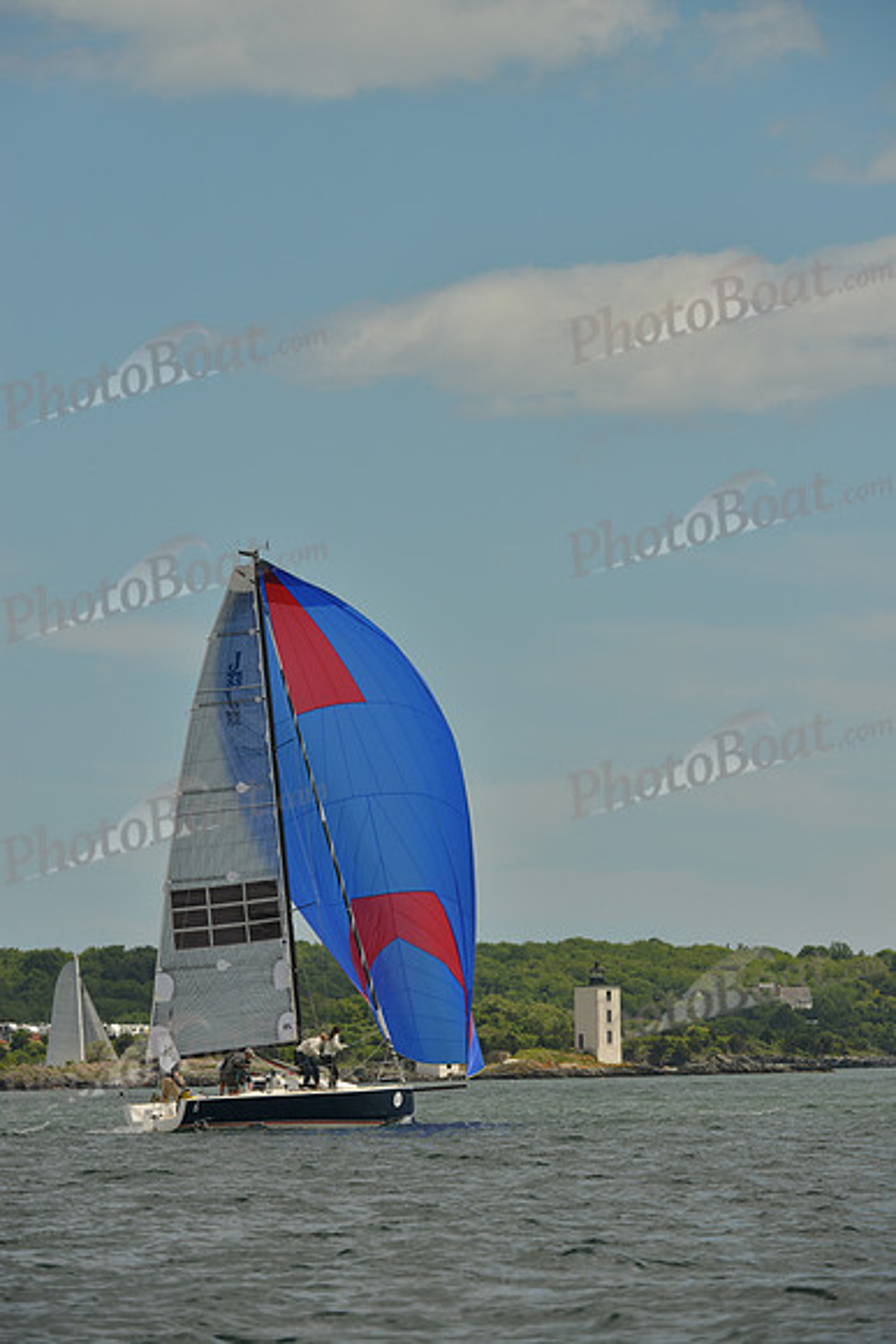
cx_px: 448
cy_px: 672
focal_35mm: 260
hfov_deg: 5.3
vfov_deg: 7.9
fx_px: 9700
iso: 200
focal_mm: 260
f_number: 9
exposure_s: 1/800
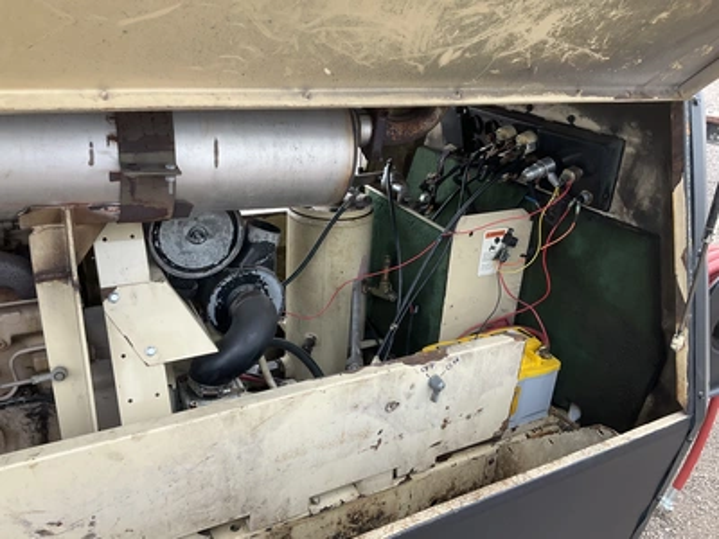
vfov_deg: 48.2
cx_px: 360
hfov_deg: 61.7
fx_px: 602
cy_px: 270
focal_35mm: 29
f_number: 1.8
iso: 25
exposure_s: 1/294
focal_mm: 3
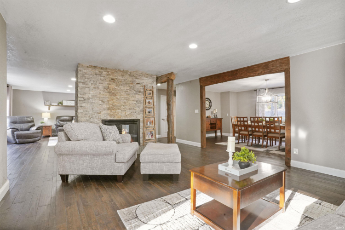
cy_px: 115
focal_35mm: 17
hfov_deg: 93.3
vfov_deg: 70.4
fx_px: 163
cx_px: 172
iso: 1250
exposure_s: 1/4
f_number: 16
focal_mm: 17
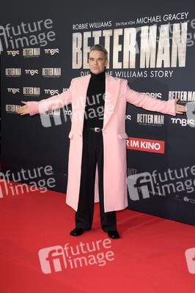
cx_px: 98
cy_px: 146
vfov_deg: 41.1
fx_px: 391
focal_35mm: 48
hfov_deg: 28.0
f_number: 5.6
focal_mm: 48
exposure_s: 1/250
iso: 1000
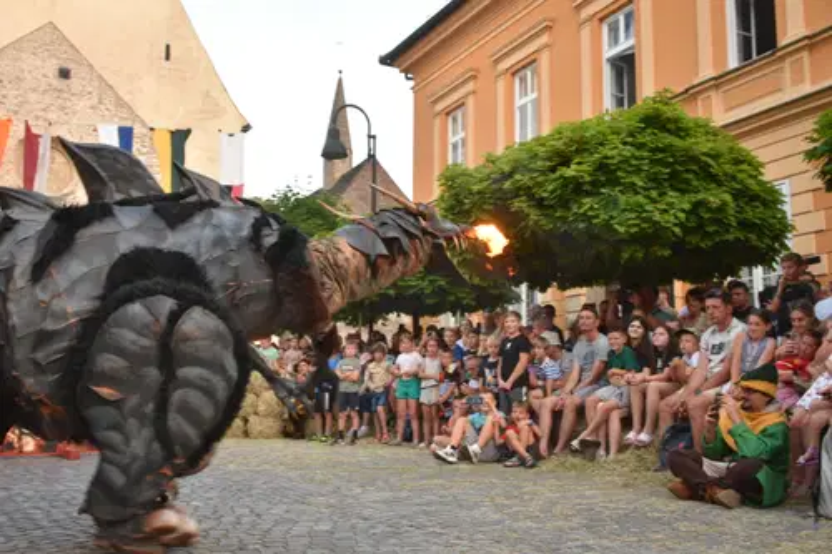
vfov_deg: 36.8
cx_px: 416
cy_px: 277
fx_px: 832
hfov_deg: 53.1
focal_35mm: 36
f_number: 4.8
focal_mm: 24
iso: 800
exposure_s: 1/90
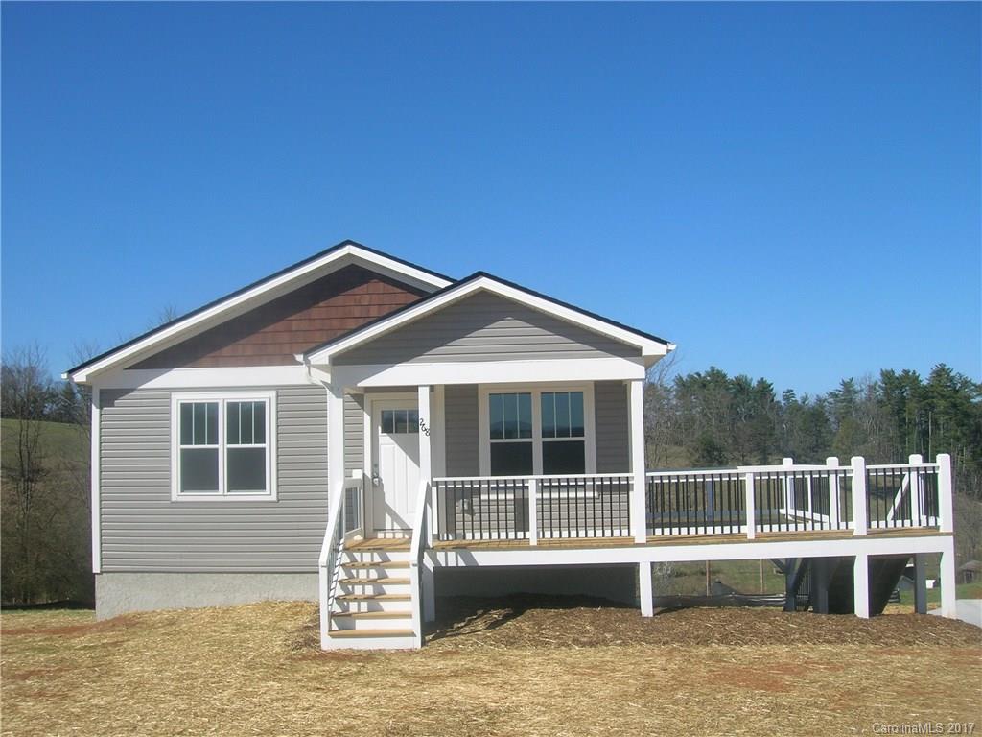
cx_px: 491
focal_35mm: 35
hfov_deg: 52.6
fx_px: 993
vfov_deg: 40.7
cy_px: 368
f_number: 4.9
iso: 50
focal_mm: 5.8
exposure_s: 1/498
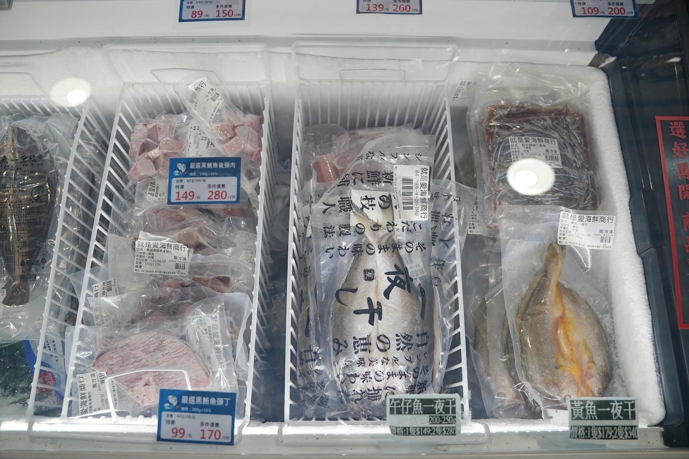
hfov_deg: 65.5
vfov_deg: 46.4
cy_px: 230
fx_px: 536
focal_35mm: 28
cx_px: 344
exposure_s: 1/160
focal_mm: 28
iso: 500
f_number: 4
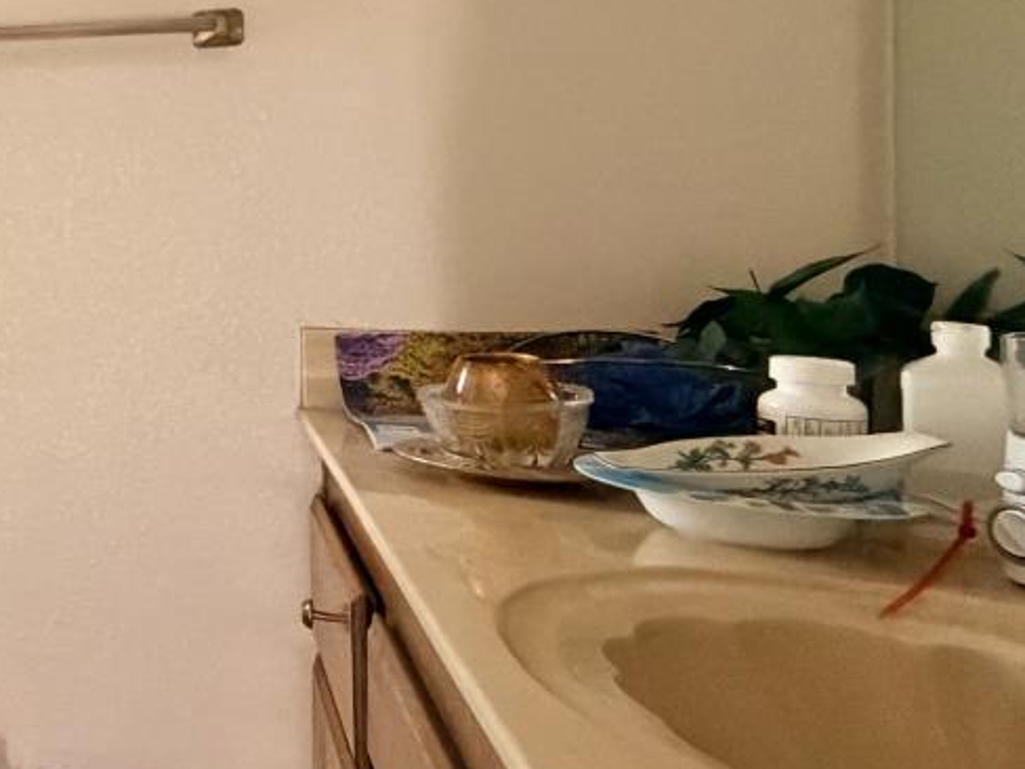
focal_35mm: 43
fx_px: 1273
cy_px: 159
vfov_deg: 32.7
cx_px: -519
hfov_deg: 28.3
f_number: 2.2
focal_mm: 2.22
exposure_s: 1/60
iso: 640
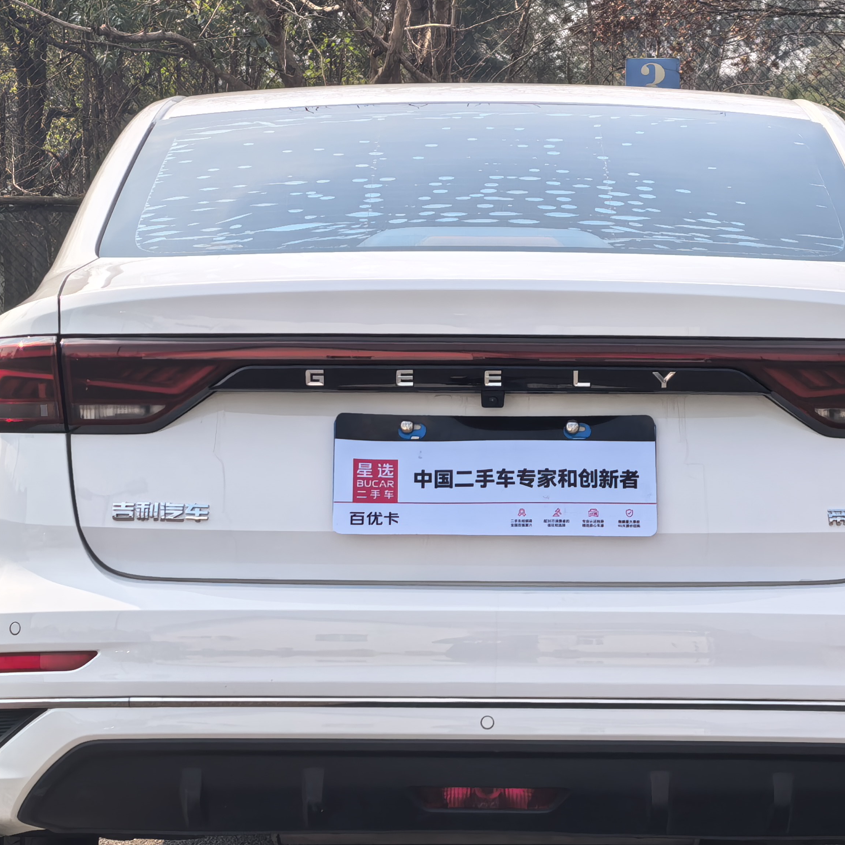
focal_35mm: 114
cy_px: 526
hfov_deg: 15.3
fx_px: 3148
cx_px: 468
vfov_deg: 15.3
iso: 50
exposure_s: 1/4587
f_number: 2
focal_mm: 6.98
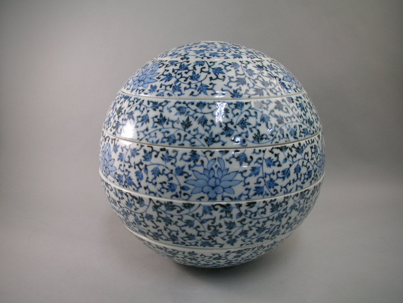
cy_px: 152
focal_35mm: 35
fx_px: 407
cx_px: 202
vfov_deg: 40.7
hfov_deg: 52.6
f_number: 3
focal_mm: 5.8
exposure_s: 1/14.3
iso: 50
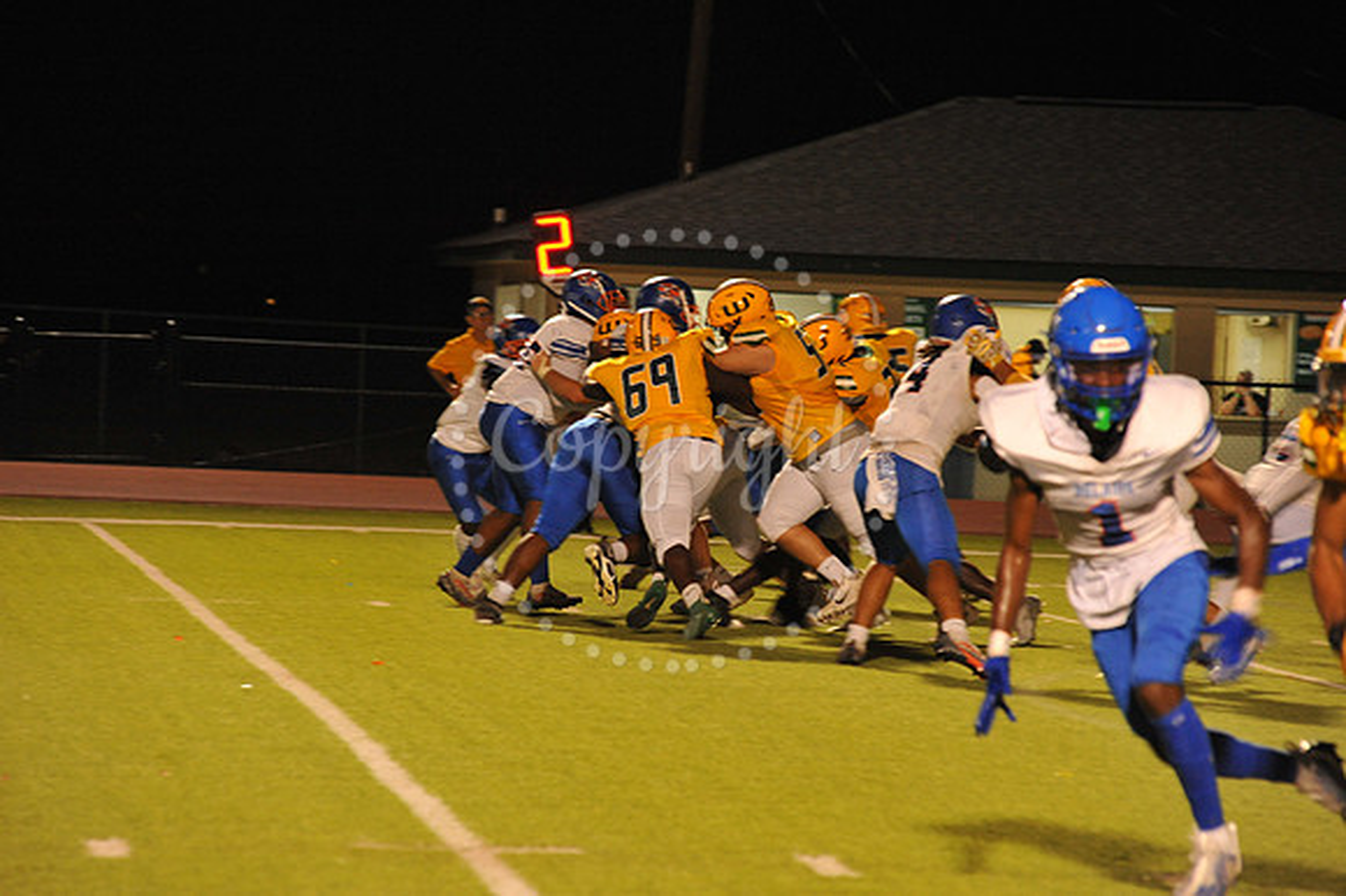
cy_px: 448
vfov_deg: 6.9
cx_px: 673
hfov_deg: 10.3
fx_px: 7473
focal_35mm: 200
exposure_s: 1/160
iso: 3200
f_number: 6.3
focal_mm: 200
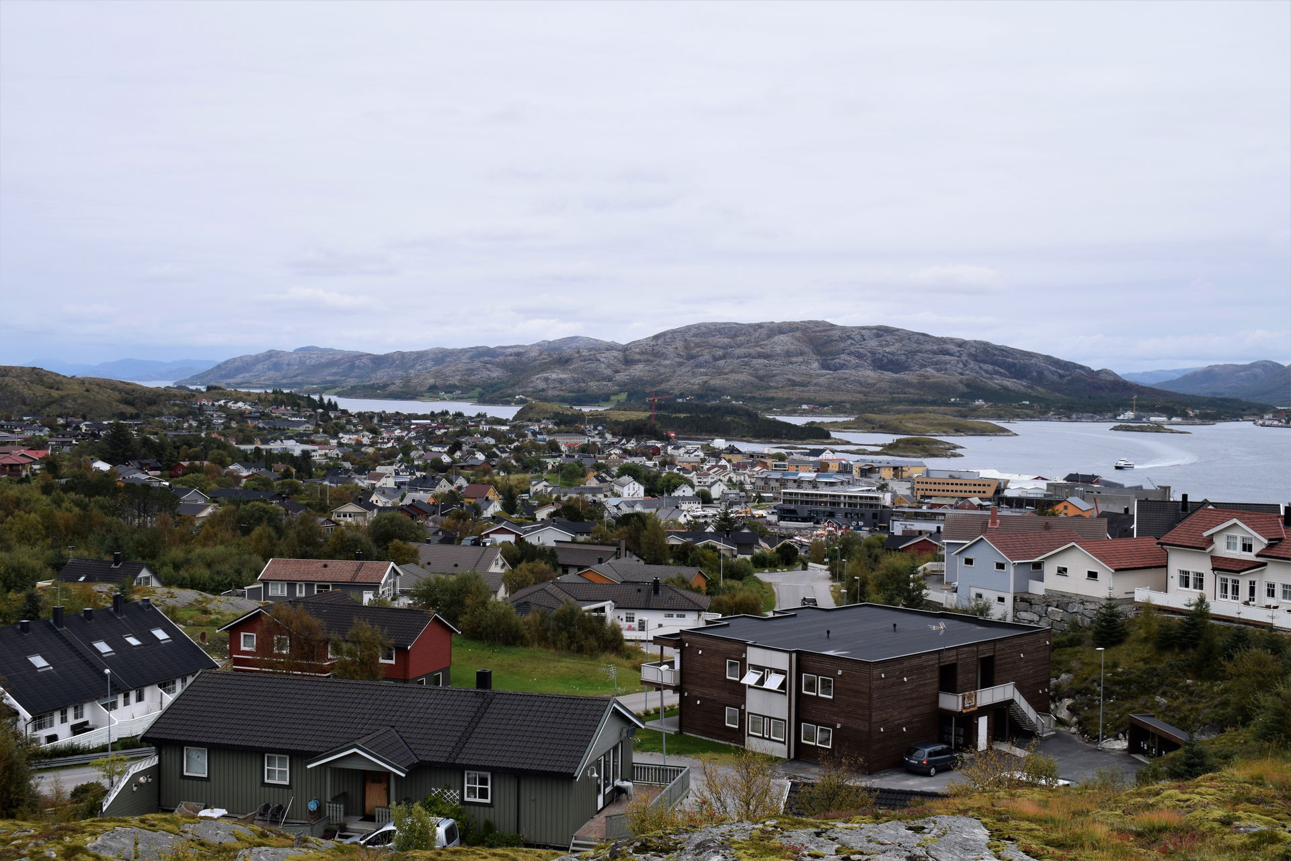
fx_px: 1560
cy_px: 430
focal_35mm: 44
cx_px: 646
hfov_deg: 45.0
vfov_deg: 30.8
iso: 360
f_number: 8
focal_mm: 29
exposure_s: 1/250
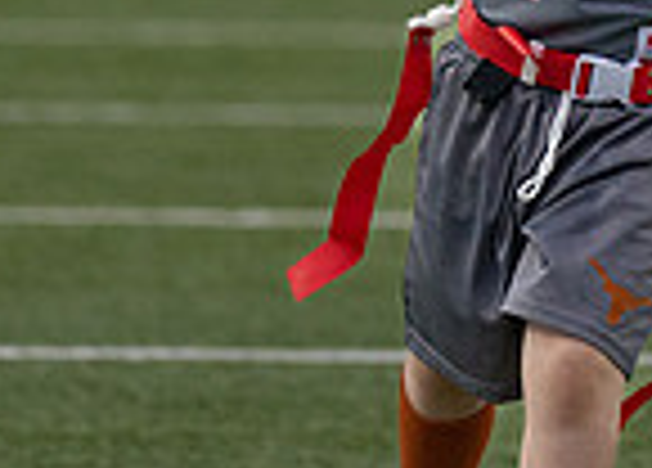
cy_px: -426
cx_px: 616
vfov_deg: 1.3
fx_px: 19915
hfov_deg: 1.9
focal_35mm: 1074
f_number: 2.8
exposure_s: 1/1000
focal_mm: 176
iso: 640
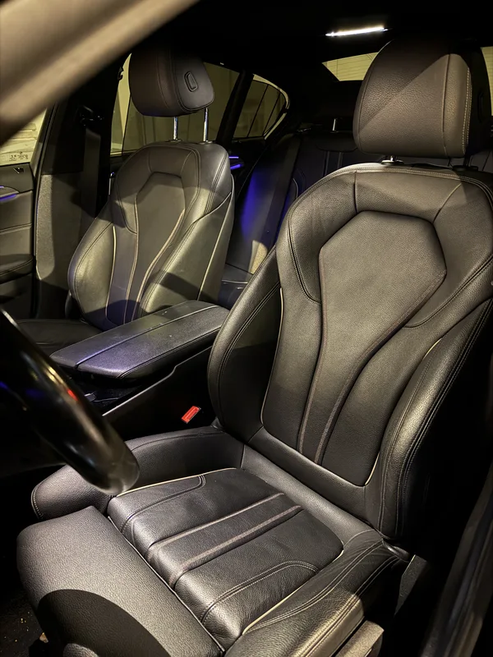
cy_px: 328
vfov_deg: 71.6
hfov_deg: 56.8
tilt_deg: -24.3
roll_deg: +0.8
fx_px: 456
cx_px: 246
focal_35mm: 24
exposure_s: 1/9
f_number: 1.78
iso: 2500
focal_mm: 6.76
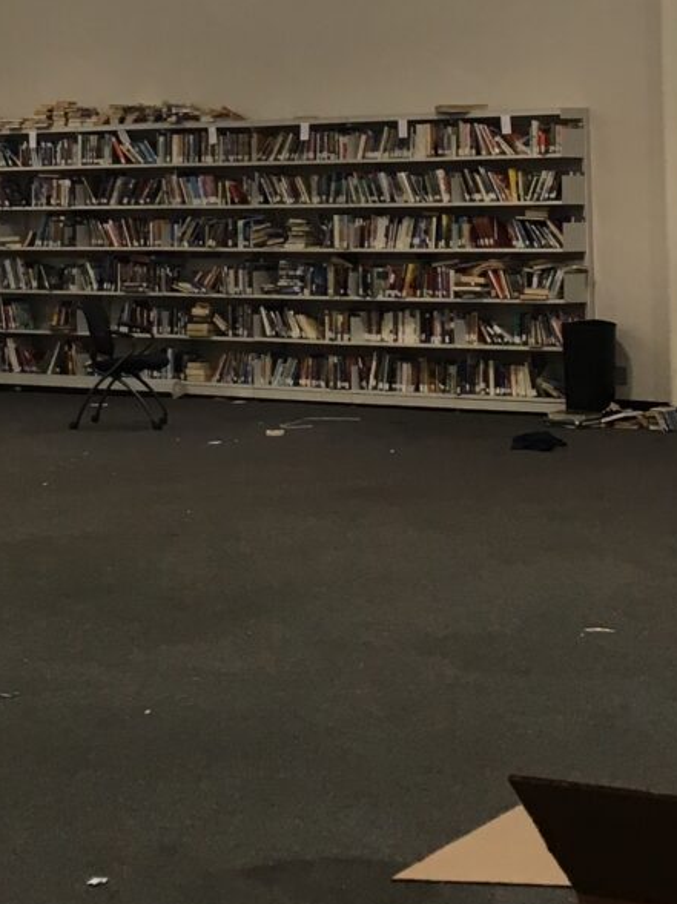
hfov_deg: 16.0
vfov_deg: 20.6
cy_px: 2
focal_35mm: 92
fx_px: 2402
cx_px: 249
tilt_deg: +5.7
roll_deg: +0.7
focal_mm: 4.15
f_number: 2.2
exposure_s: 1/30
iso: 25
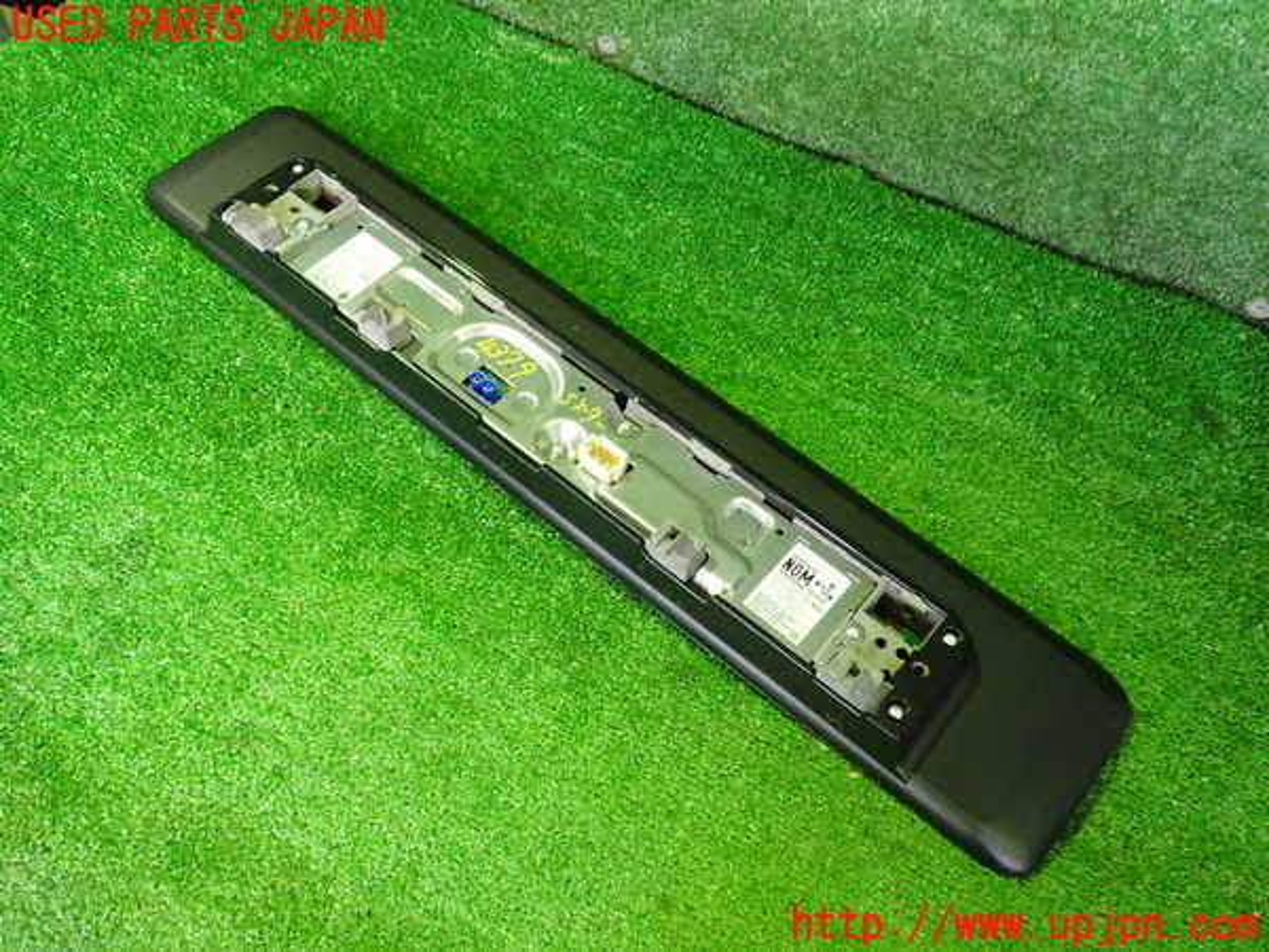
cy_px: 476
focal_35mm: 30
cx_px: 634
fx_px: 1100
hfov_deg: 60.0
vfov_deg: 46.8
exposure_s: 1/30
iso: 800
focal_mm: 5.4
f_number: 2.3
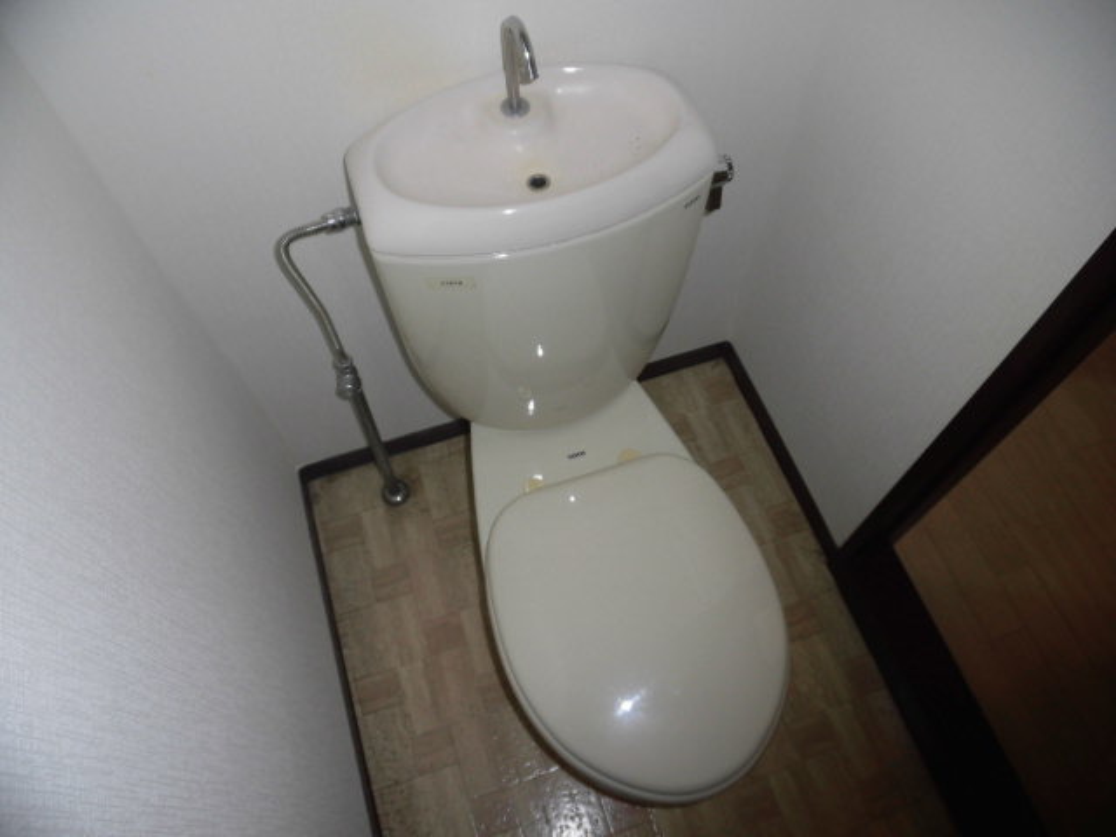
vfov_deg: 56.8
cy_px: 418
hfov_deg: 71.6
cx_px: 558
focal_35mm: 24
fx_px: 774
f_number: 3.1
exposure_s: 1/15
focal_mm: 4.3
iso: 100
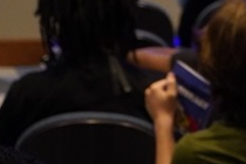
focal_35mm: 267
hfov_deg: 7.5
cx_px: 440
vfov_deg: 5.1
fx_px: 1824
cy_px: -140
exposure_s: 1/160
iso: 5000
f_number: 5.6
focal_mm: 70
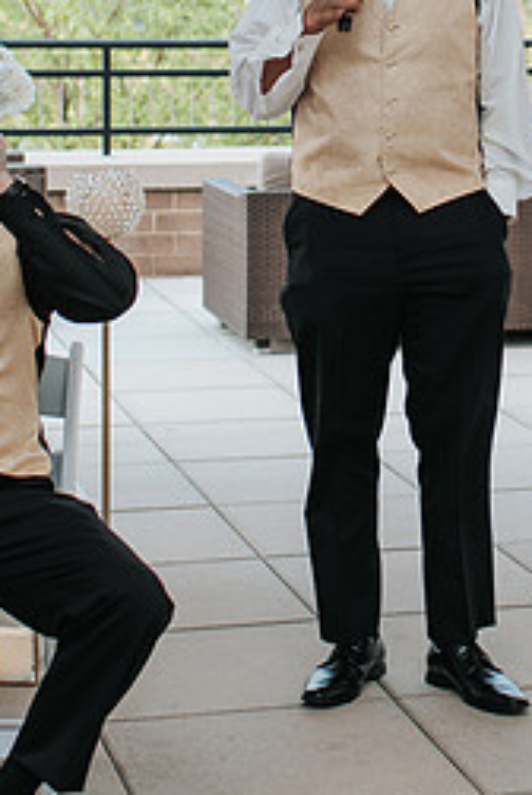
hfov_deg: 12.3
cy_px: 59
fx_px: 2454
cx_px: 436
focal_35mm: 111
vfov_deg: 18.1
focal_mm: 35
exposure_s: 1/160
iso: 100
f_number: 2.8
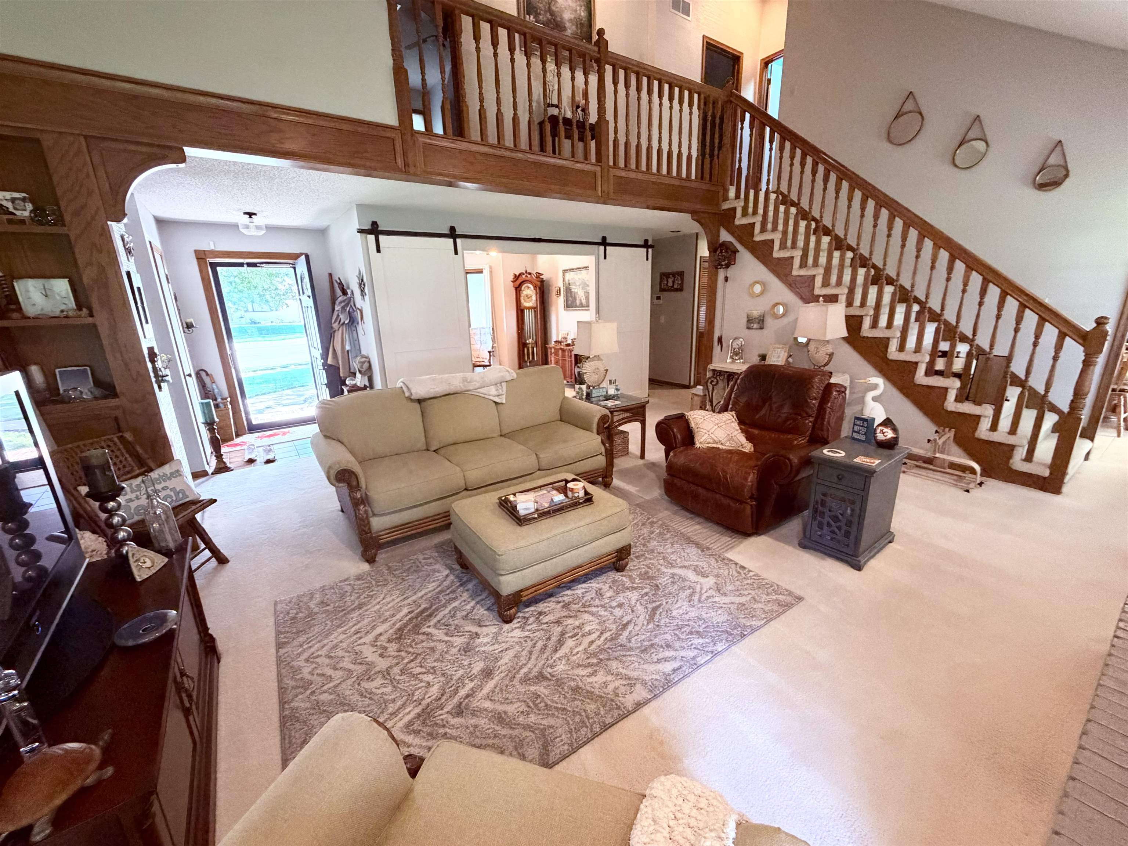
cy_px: 423
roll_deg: +1.6
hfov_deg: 102.1
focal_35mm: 14
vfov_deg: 85.7
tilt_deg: -15.5
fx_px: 456
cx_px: 564
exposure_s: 1/60
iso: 500
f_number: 2.2
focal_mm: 2.22
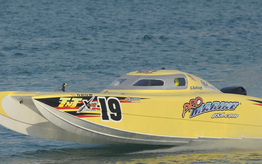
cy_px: 85
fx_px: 4377
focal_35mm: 613
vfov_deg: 2.1
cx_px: 131
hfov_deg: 3.4
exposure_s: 1/1000
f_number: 9
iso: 400
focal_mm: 600
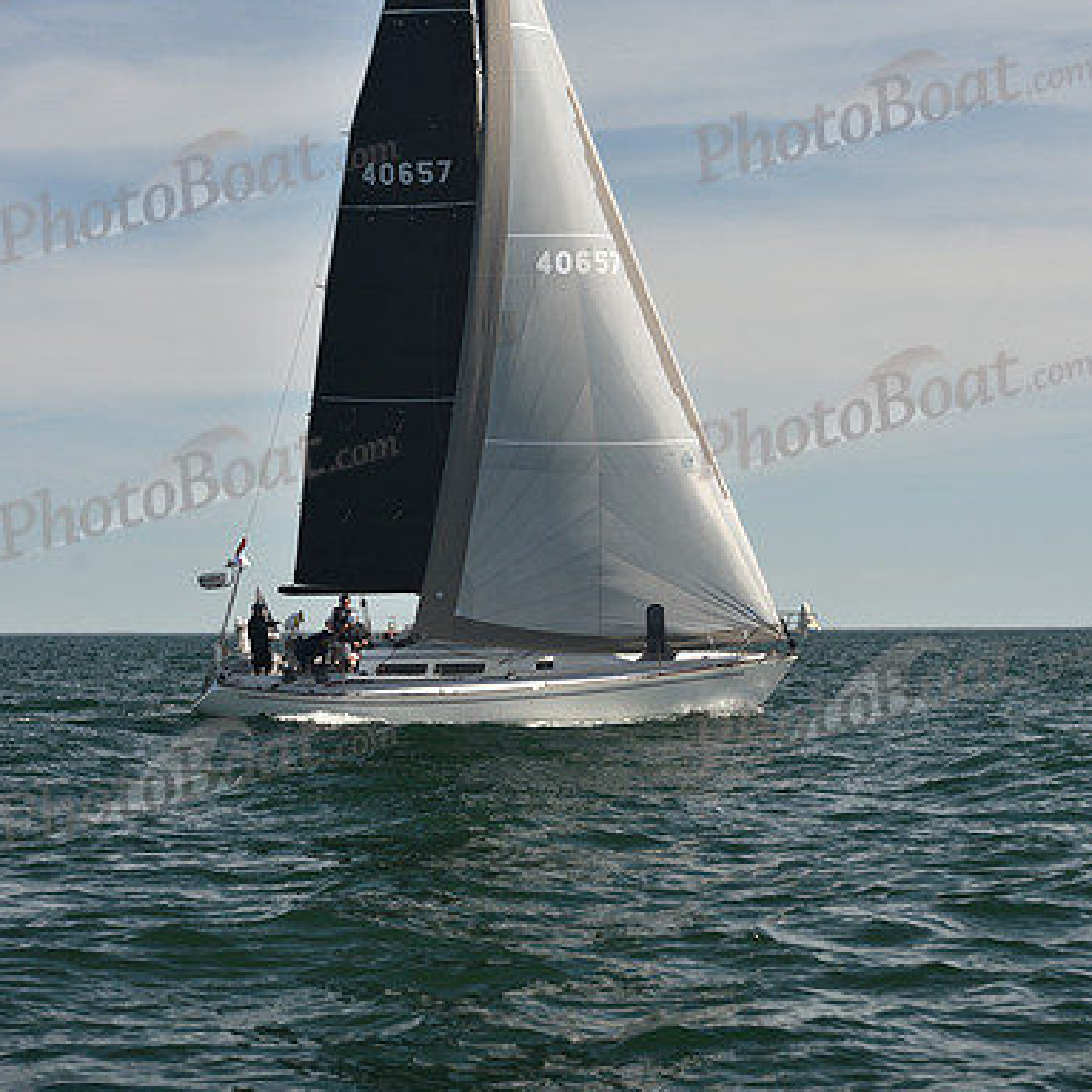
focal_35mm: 90
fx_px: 3212
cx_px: 546
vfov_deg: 19.2
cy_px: 299
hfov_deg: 19.3
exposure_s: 1/640
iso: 250
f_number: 7.1
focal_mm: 70
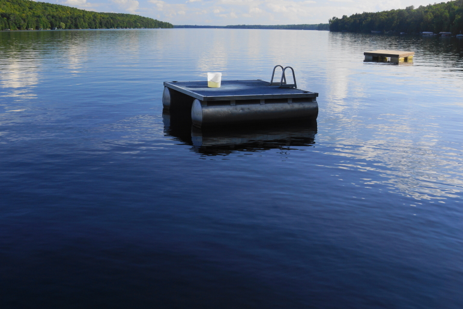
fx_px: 450
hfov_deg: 54.1
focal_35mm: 35
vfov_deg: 37.6
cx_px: 188
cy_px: 114
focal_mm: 18
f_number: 9
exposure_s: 1/100
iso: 100
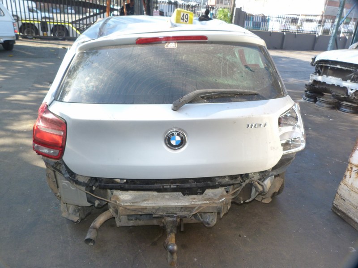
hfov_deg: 69.4
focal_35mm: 25
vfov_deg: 54.9
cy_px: 134
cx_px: 179
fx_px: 259
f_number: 3.2
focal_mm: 4.5
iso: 125
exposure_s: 1/125
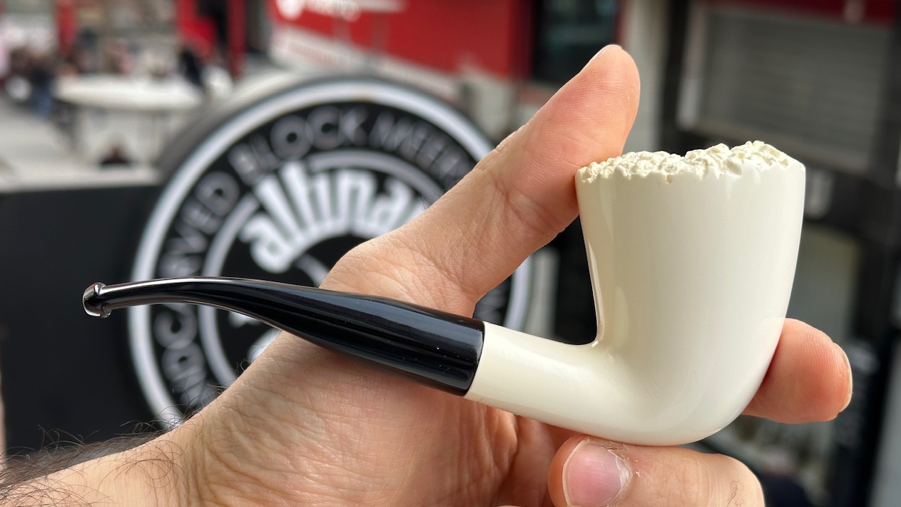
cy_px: 320
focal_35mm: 53
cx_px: 449
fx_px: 1266
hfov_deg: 39.2
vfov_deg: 22.6
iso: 64
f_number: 1.78
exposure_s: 1/389
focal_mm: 6.86
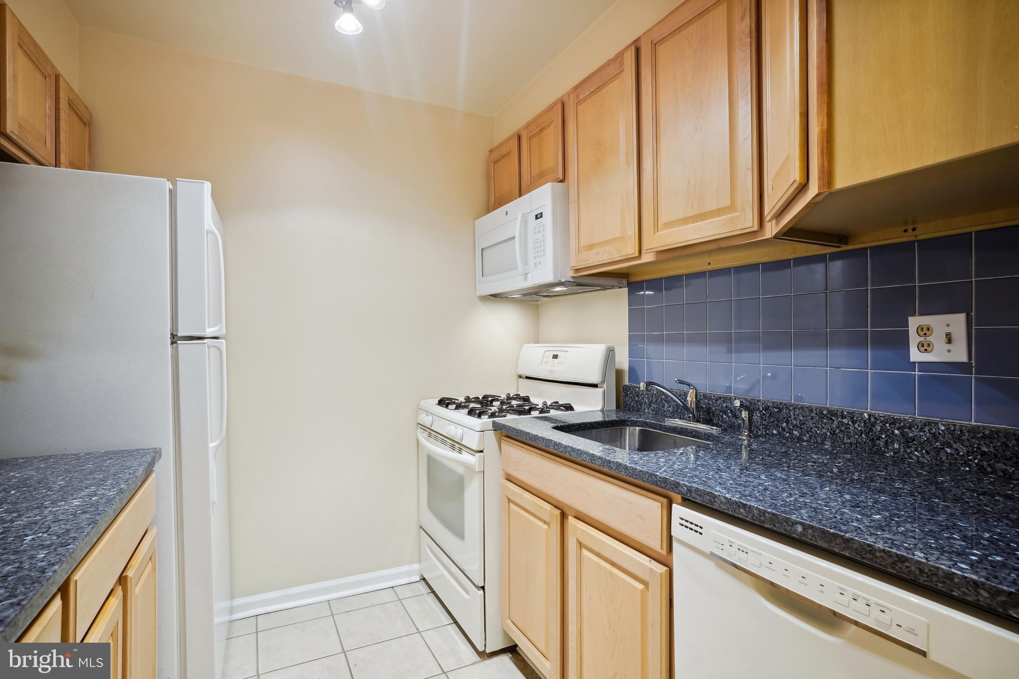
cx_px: 510
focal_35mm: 17
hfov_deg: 93.3
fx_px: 481
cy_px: 340
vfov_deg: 70.4
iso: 100
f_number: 8
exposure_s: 1.6
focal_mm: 17
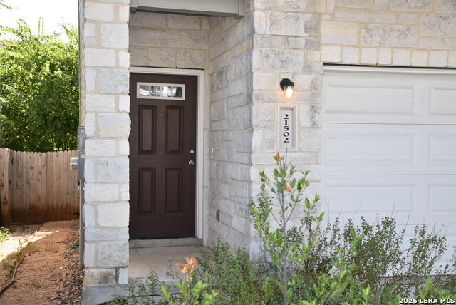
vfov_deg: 29.9
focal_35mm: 45
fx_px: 571
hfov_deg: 43.6
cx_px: 228
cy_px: 152
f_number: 4
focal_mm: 30
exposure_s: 1/200
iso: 100
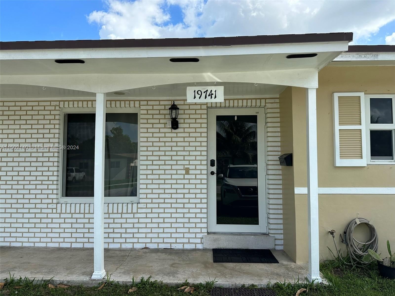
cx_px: 198
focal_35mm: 24
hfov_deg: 71.6
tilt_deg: +3.6
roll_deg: +0.7
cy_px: 148
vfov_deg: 56.8
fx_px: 274
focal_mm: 6.86
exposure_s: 1/3155
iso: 80
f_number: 1.78
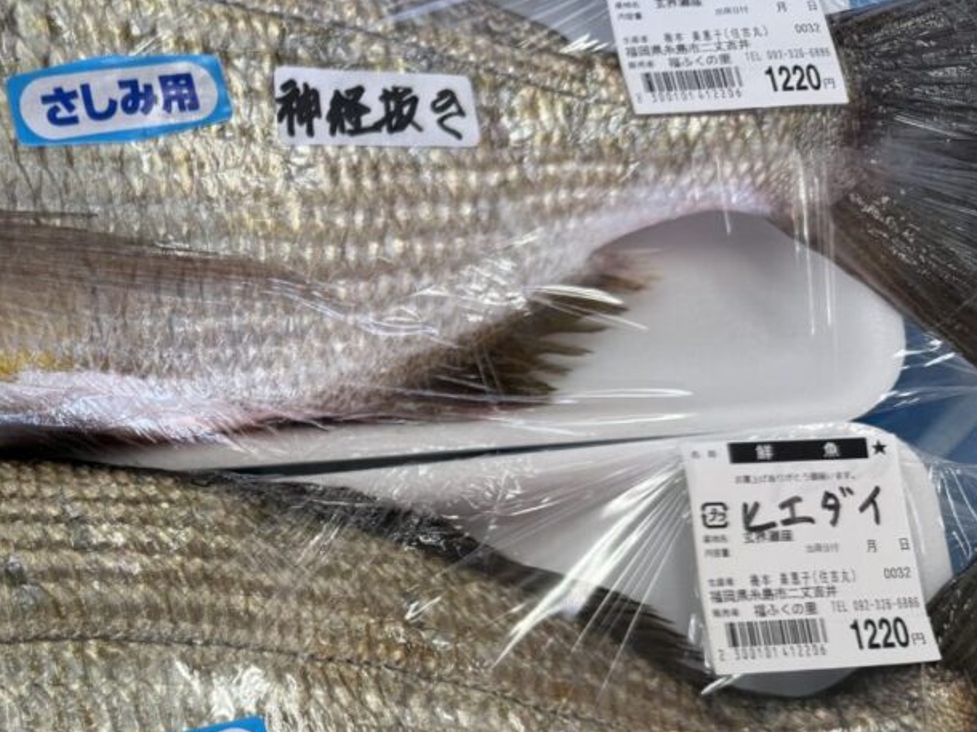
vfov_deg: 33.7
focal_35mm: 42
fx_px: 1185
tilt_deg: -81.7
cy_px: 540
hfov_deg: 41.9
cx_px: 134
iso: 64
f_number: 1.78
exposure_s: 1/120
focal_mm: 6.76
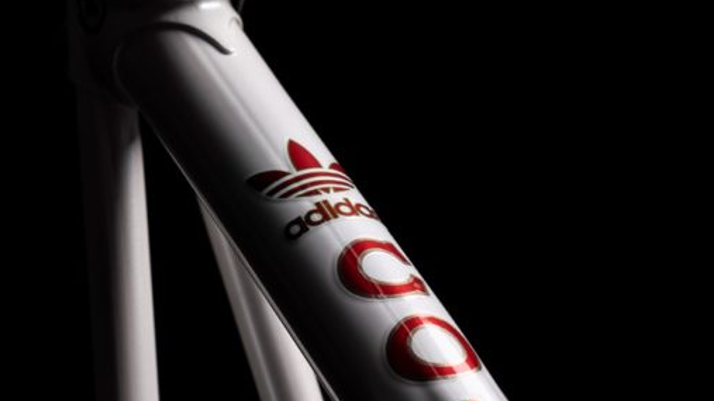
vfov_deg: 10.9
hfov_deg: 19.3
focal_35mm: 111
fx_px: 2101
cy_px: 305
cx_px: 435
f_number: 13
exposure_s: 1/125
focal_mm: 70
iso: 100
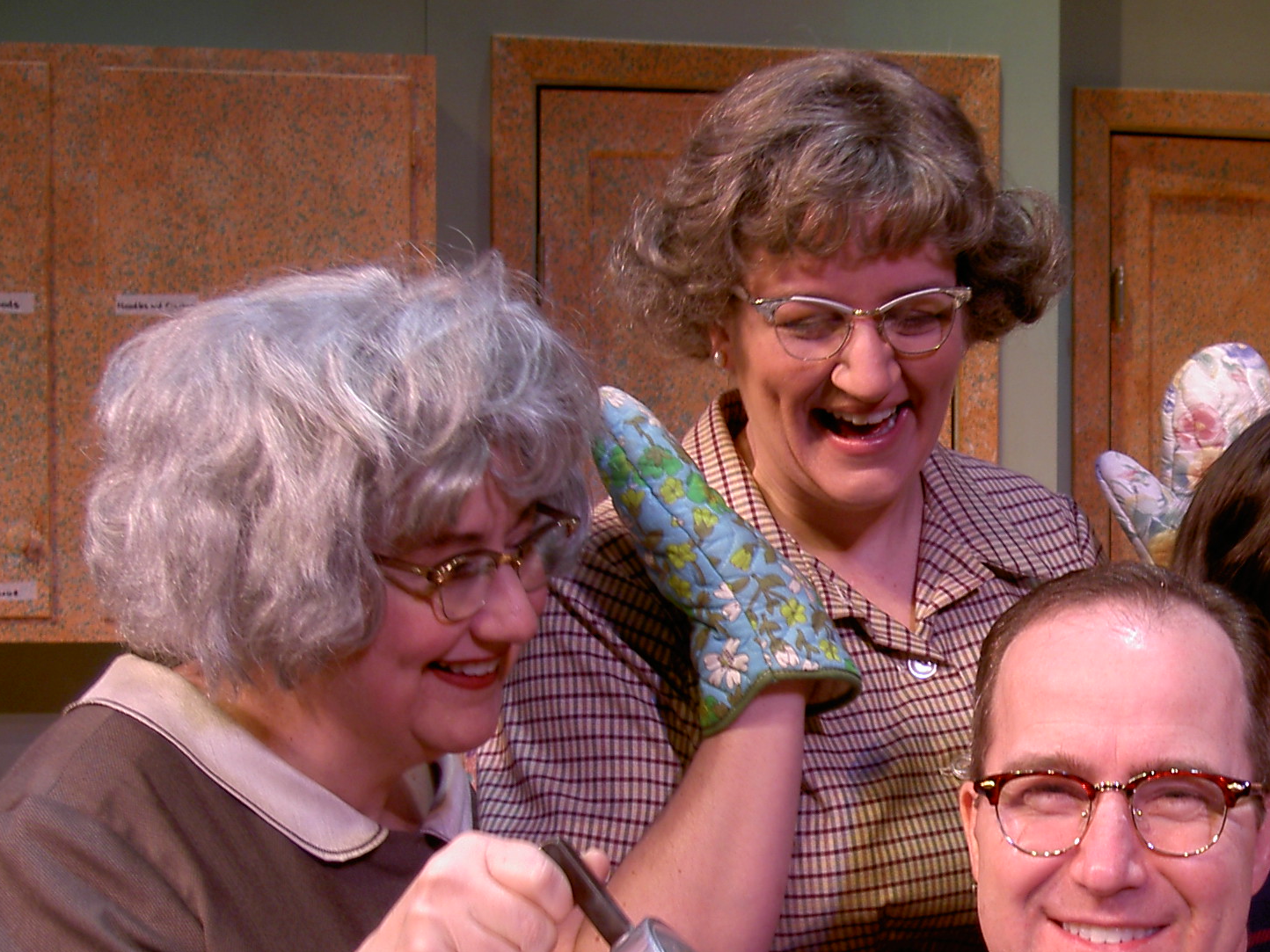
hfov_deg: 24.2
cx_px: 1081
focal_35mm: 79
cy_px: 756
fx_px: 2898
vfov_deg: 18.5
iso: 100
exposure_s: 1/8.87
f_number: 2.9
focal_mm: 9
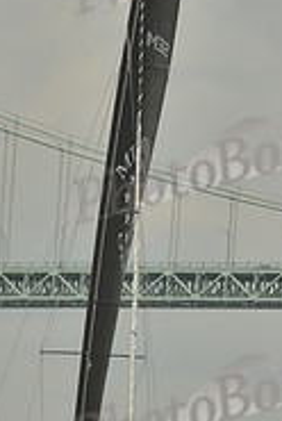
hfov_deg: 2.2
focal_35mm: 626
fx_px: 7328
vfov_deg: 3.3
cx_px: -44
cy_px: 316
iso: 280
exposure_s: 1/1600
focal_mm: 200
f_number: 8
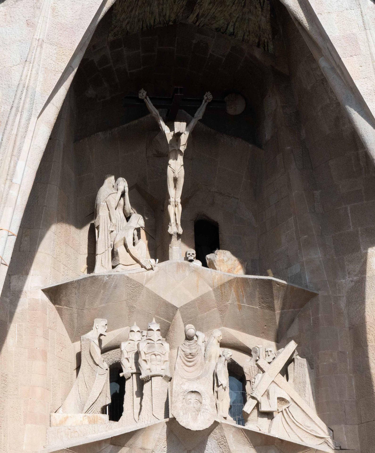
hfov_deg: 17.9
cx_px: 193
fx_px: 1191
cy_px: 265
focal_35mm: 88
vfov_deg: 21.5
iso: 2500
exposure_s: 1/1000
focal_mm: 54
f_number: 20
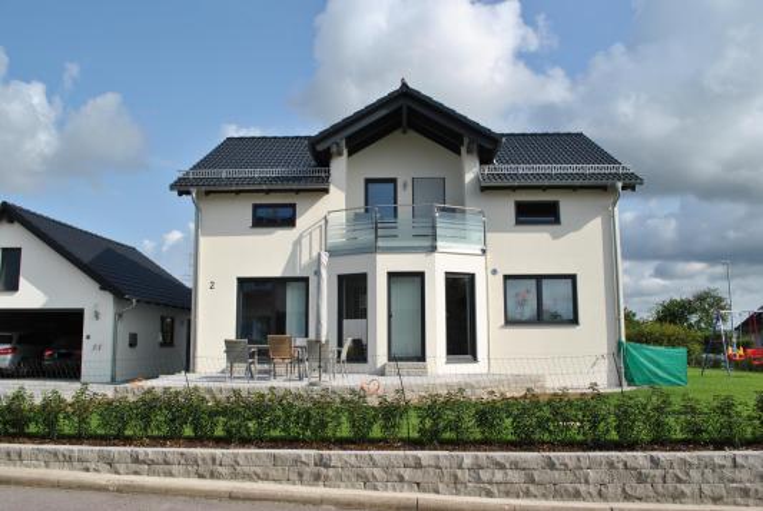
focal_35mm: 30
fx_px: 637
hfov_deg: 61.9
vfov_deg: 43.7
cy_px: 256
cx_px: 382
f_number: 9
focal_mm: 20
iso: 100
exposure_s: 1/320
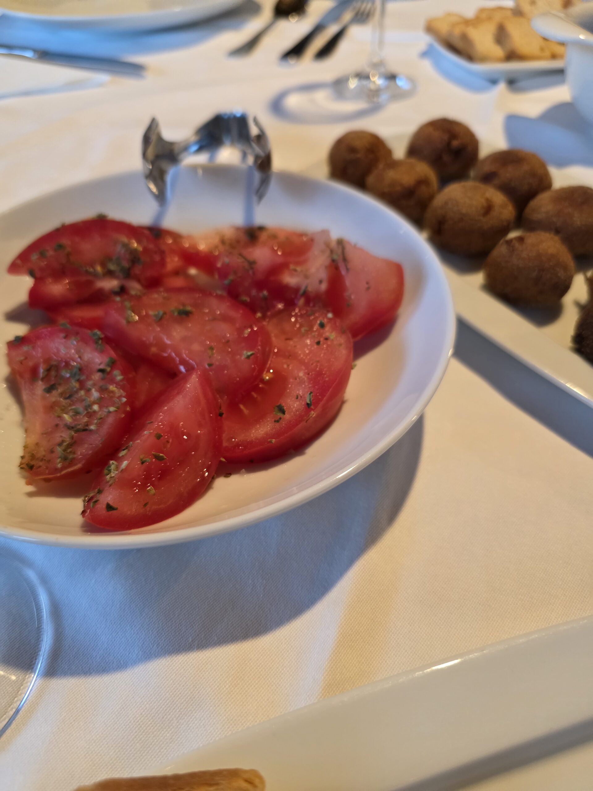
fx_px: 525
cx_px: 296
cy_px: 396
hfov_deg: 58.9
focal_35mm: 23
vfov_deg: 73.9
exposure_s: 1/120
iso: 640
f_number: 1.7
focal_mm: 6.3
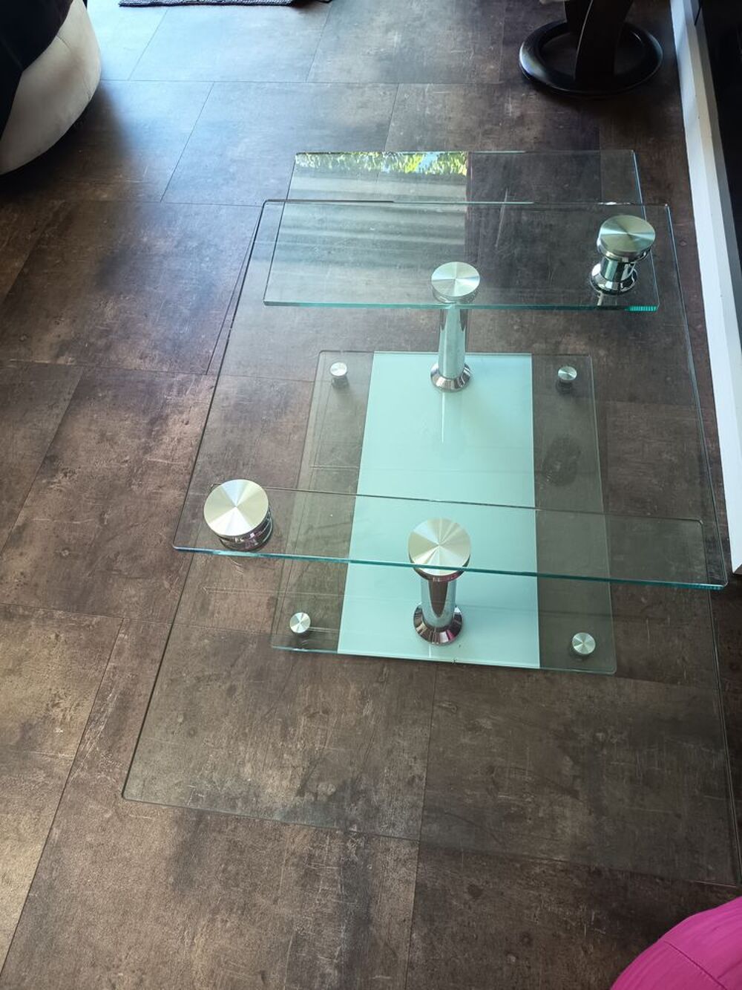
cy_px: 495
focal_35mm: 24
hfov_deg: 56.8
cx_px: 371
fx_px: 686
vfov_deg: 71.6
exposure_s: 1/50
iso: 344
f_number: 1.7
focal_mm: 5.24
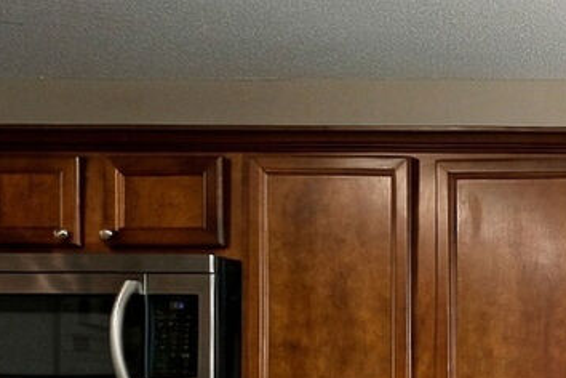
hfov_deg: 15.3
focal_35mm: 76
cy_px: 589
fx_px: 1195
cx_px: 1340
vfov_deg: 16.2
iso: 900
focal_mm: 14
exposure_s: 1/80
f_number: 8
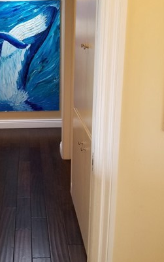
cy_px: 112
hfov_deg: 28.2
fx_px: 314
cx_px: 19
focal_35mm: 44
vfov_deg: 45.1
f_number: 1.7
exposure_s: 1/40
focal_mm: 4.25
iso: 160
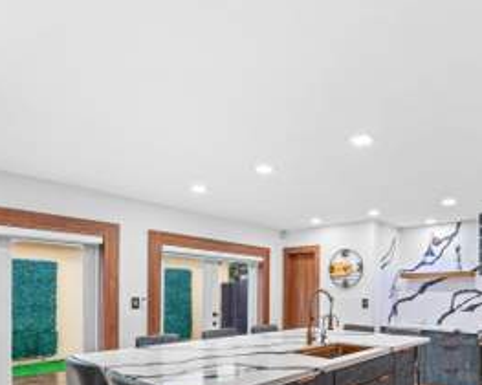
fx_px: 342
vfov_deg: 56.0
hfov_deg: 69.2
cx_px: 301
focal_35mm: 24
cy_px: 287
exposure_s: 1/2
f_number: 8
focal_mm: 14
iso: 200
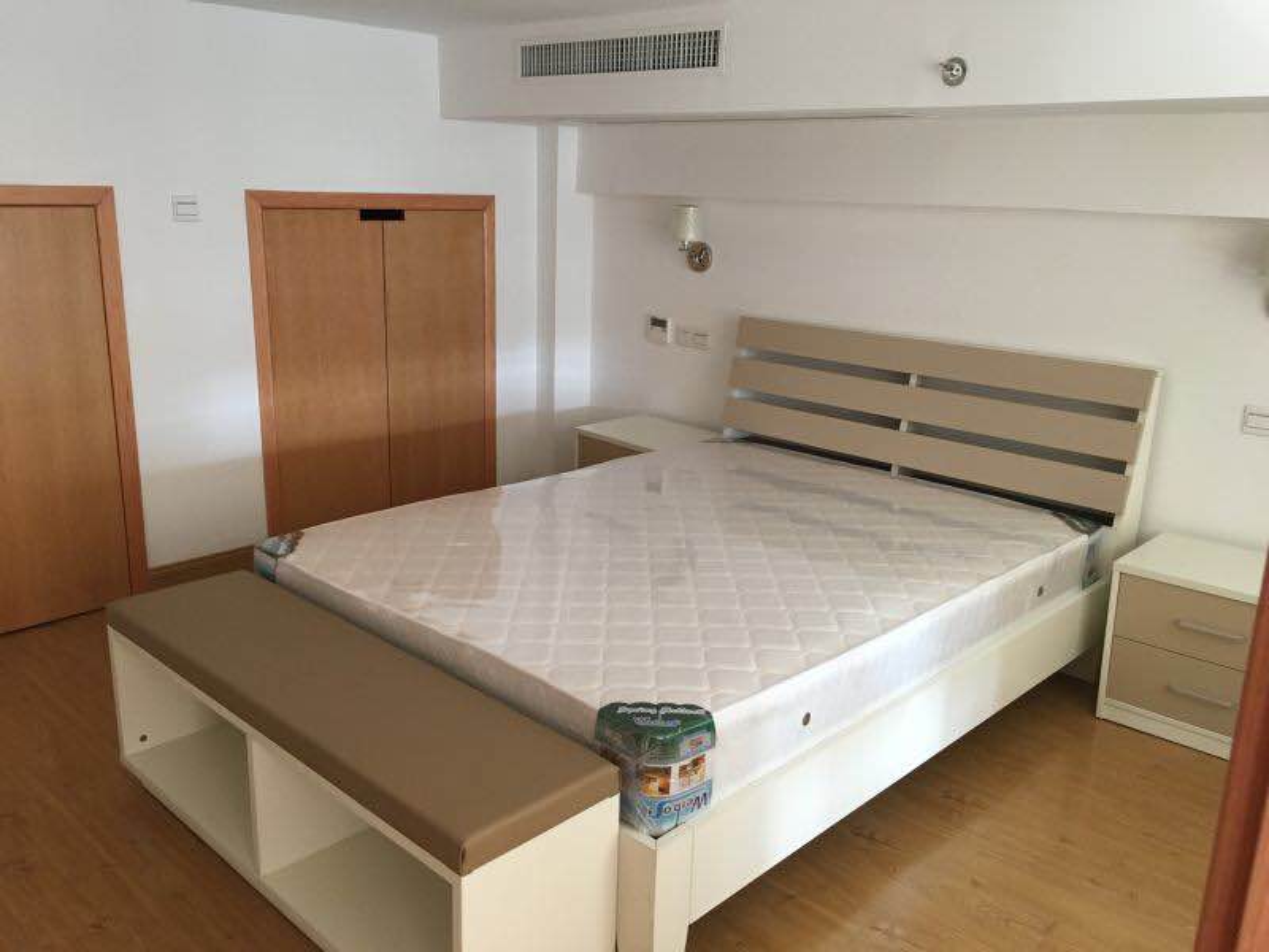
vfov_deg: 48.2
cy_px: 476
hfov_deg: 61.7
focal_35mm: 29
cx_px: 634
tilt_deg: -15.5
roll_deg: -1.2
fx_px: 1063
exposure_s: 1/33
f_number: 2.2
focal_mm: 4.15
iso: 160
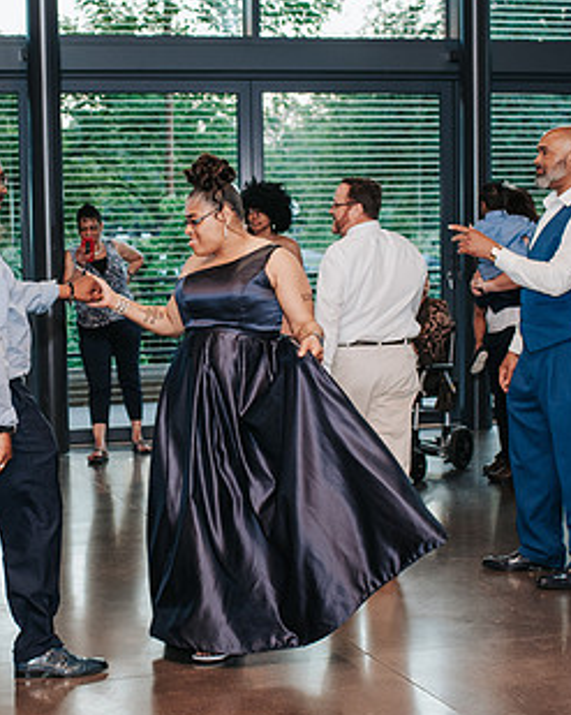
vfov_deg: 25.4
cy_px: 372
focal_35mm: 75
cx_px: 109
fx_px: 1585
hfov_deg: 20.2
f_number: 2.8
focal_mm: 35
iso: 720
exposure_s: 1/160
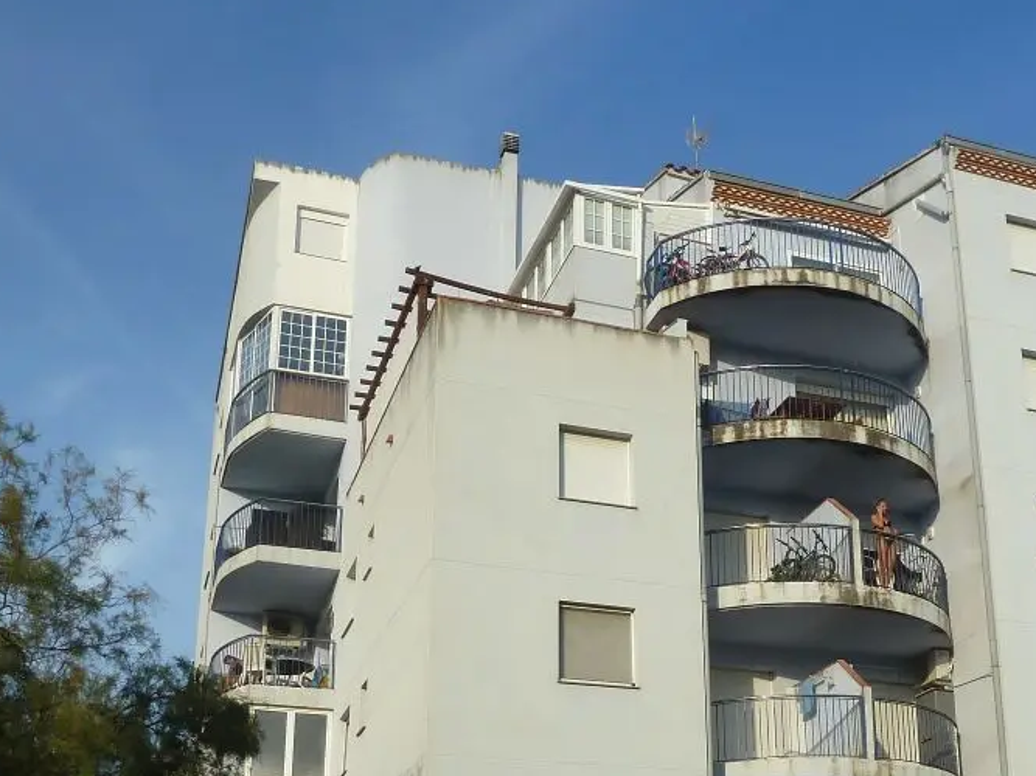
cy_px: 633
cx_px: 710
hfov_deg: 39.1
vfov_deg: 29.5
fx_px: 1436
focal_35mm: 48
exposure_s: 1/400
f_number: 4
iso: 80
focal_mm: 4.1
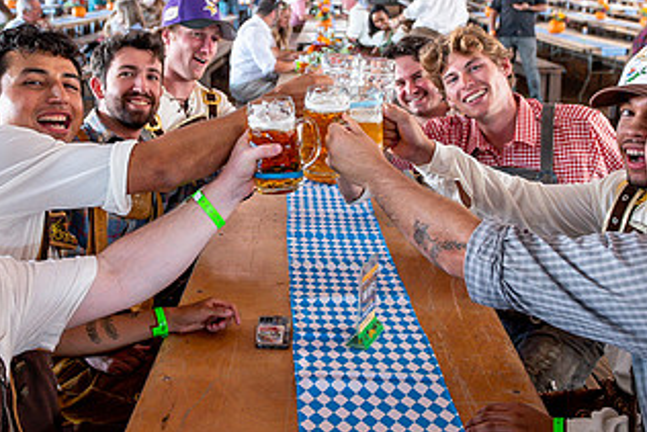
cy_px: 148
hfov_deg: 44.4
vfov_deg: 30.3
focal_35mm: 44
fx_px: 791
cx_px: 295
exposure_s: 1/80
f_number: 4
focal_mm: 24
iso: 1000
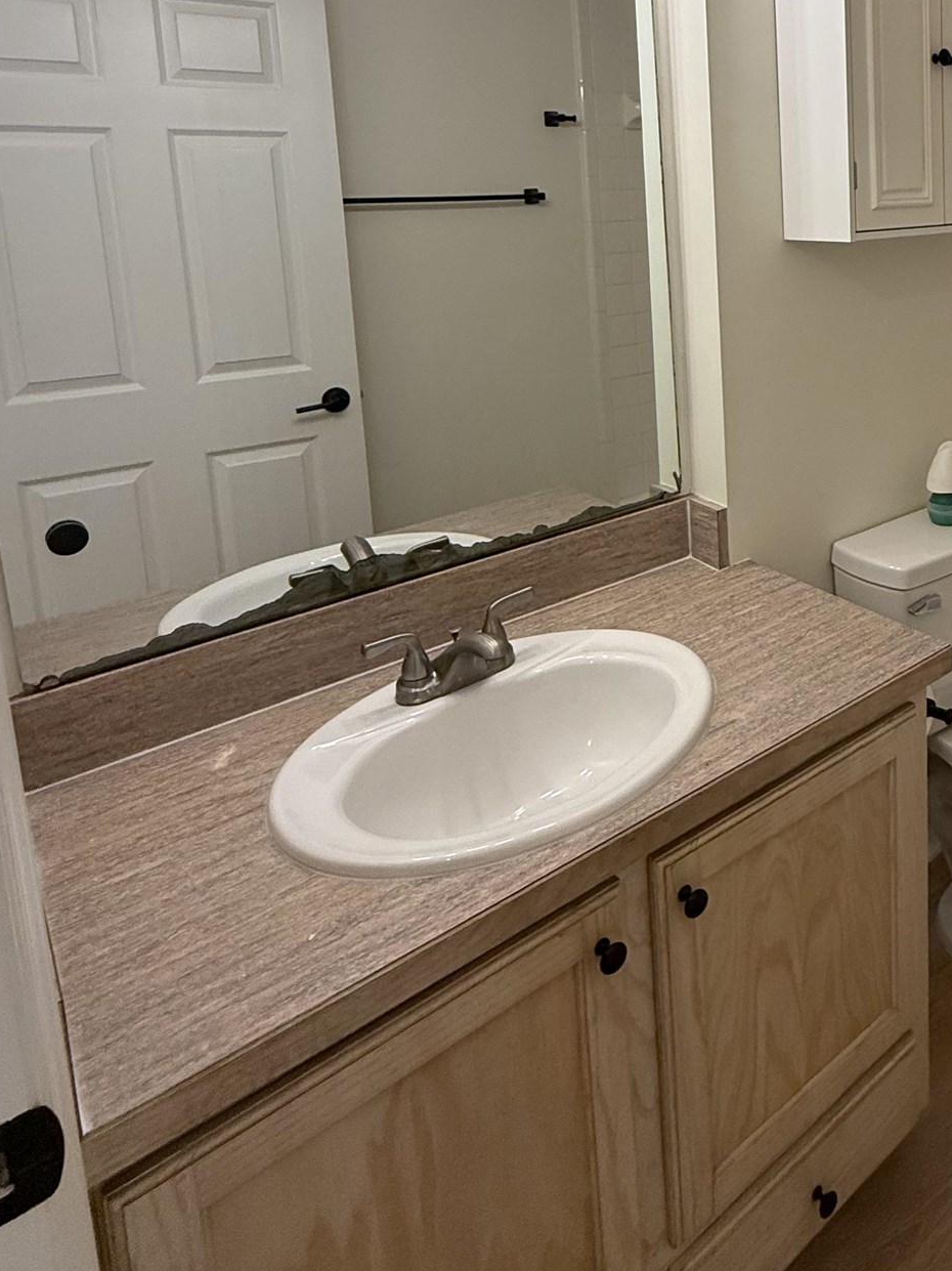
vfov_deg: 63.5
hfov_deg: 47.4
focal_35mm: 26
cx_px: 864
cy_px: 325
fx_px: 954
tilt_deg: -7.3
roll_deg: +0.9
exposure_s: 1/120
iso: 250
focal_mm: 2.22
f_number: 2.2
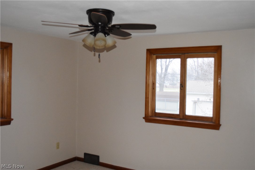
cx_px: 128
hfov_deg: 53.1
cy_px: 85
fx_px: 255
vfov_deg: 36.9
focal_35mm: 36
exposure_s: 1/60
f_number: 4
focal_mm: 24
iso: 4000
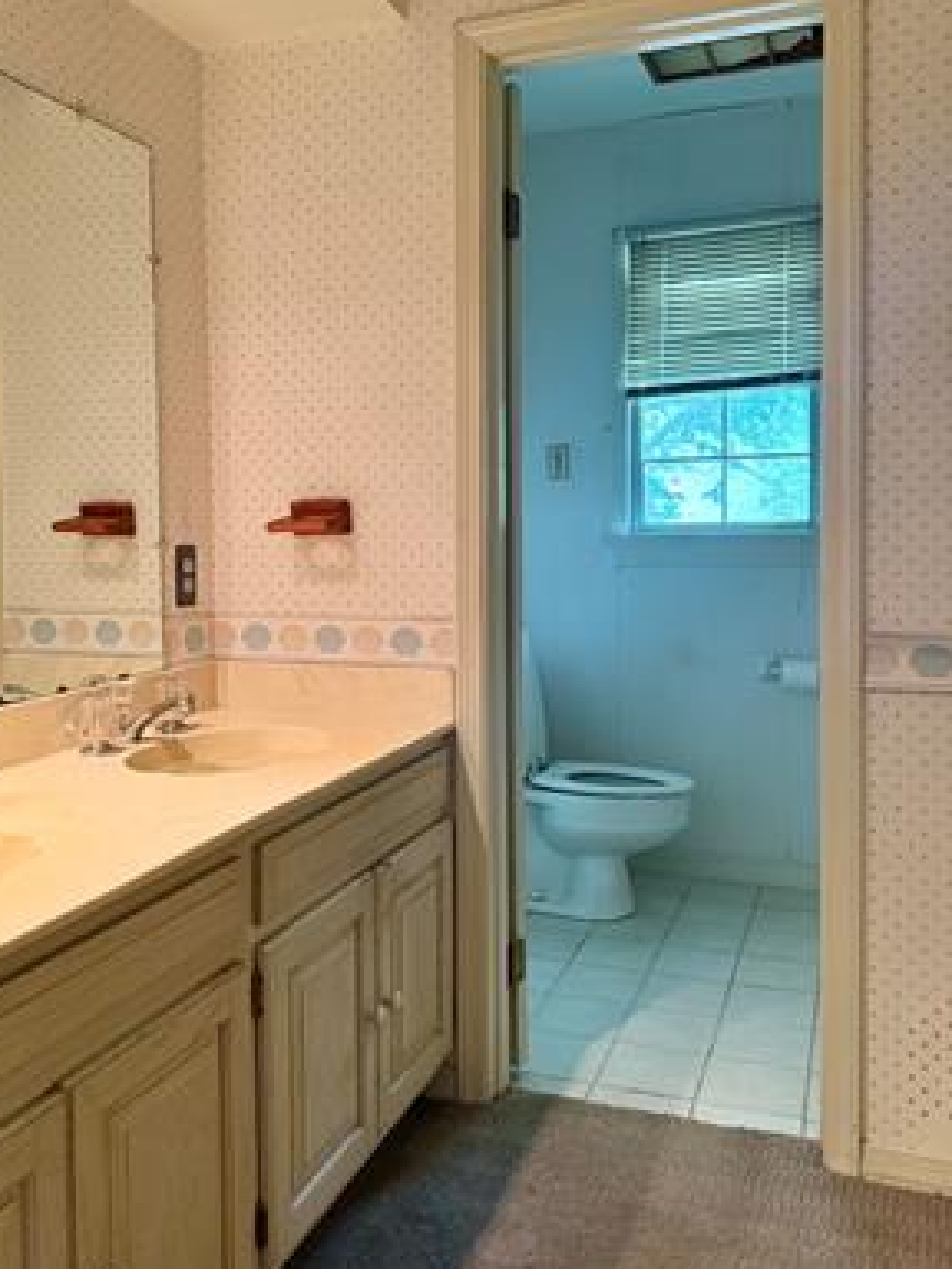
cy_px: 568
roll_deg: +0.1
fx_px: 1100
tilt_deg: -1.6
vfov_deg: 59.8
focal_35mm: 30
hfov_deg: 46.8
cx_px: 440
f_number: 1.78
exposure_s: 1/60
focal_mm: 6.76
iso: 400
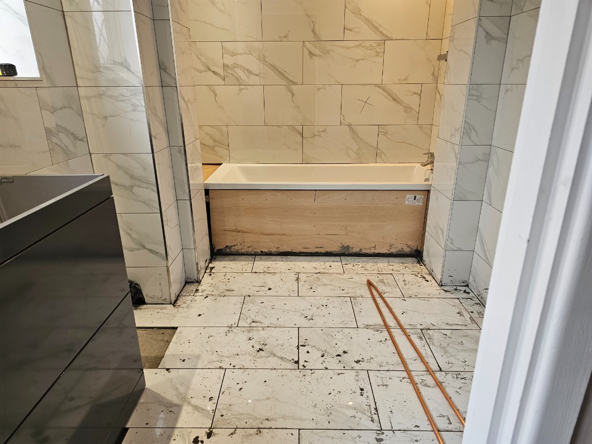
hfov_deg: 73.9
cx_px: 296
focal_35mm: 23
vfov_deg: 58.9
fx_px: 393
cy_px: 222
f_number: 1.7
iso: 125
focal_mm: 6.3
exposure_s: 1/66
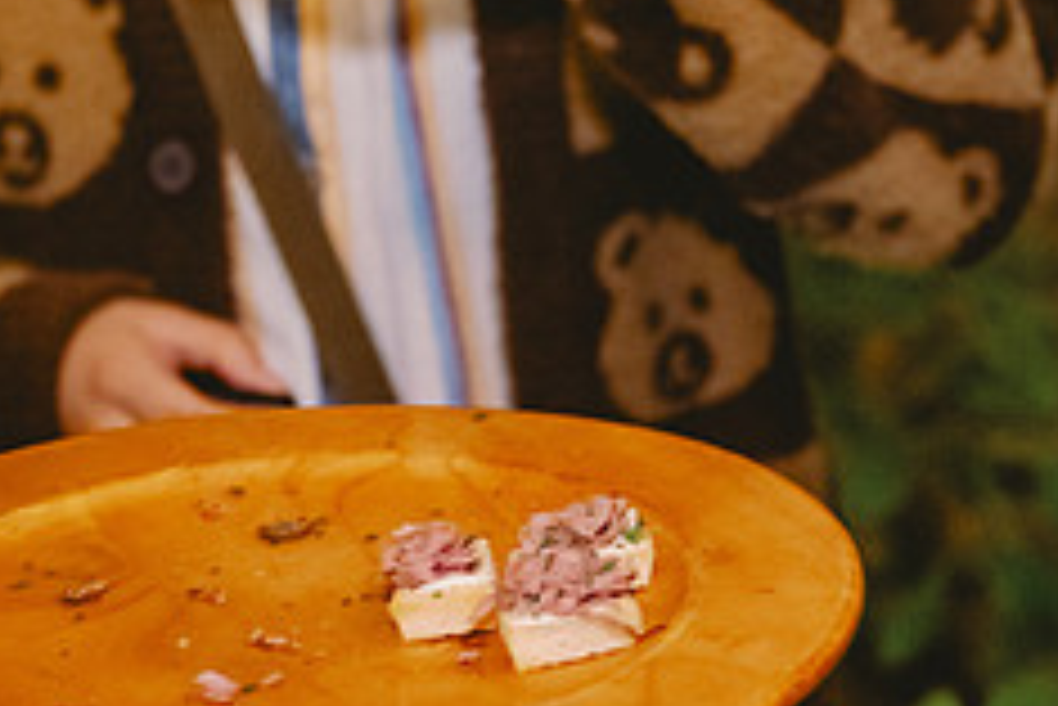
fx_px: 3852
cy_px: 510
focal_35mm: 131
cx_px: 639
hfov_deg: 15.6
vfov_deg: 10.5
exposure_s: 1/60
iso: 5000
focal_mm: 53
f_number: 2.8
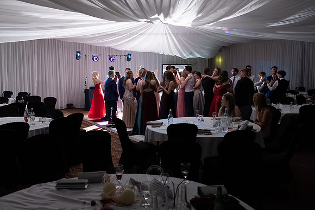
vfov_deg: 41.1
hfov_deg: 58.7
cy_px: 105
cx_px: 158
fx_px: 280
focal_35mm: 32
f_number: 4
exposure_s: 1/30
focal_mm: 21.4
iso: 2000
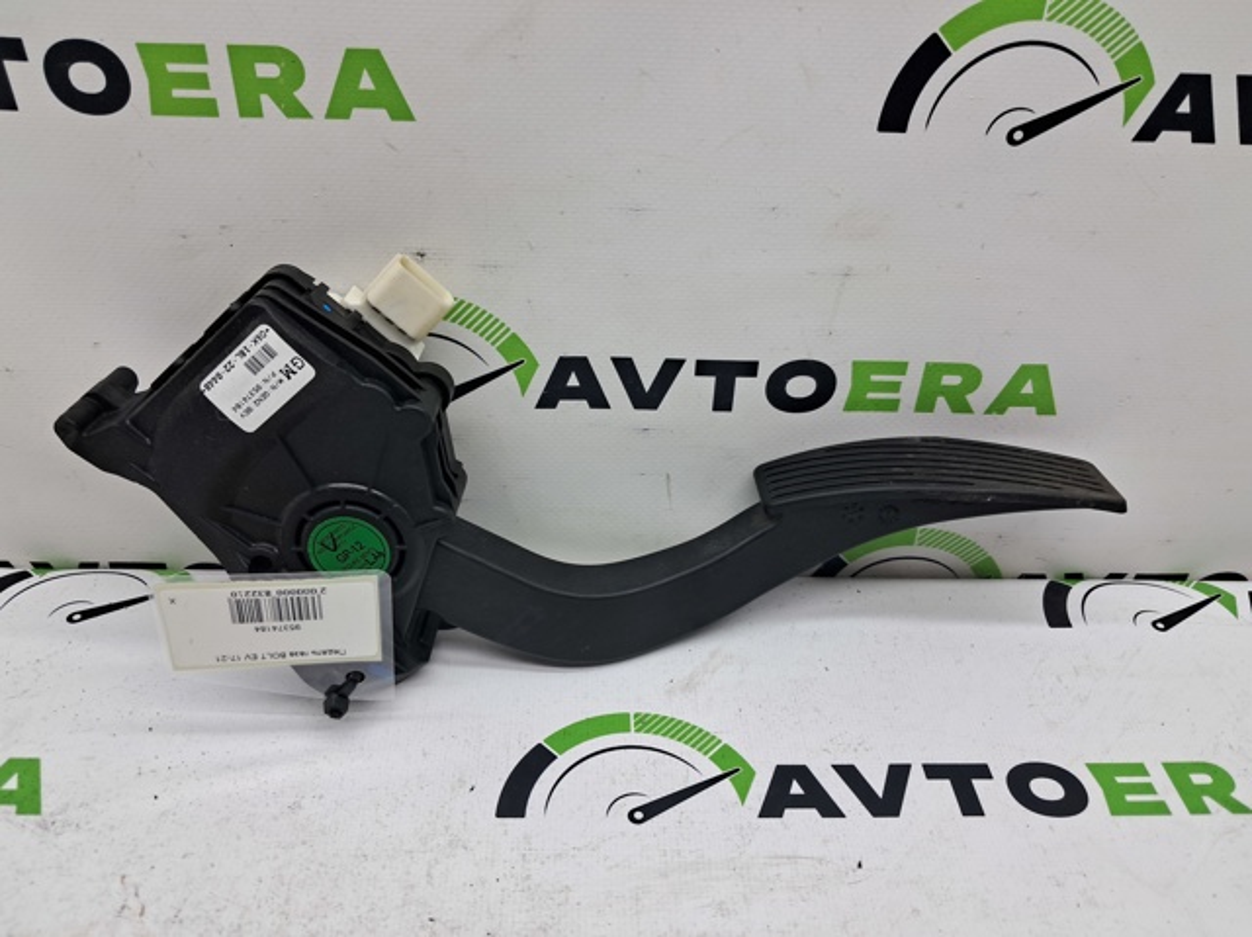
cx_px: 626
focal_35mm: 27
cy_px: 468
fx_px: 976
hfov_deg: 65.4
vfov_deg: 51.3
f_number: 1.8
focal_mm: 4
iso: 50
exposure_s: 1/50
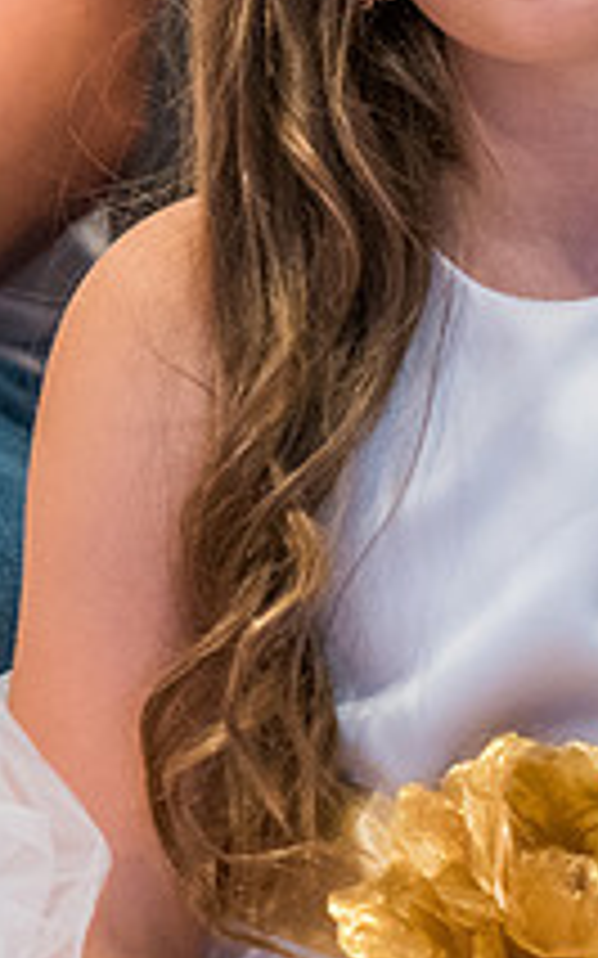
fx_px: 12473
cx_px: -959
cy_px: -302
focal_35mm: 478
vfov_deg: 4.4
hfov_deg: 2.7
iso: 1600
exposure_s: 1/125
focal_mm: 100
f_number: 2.8
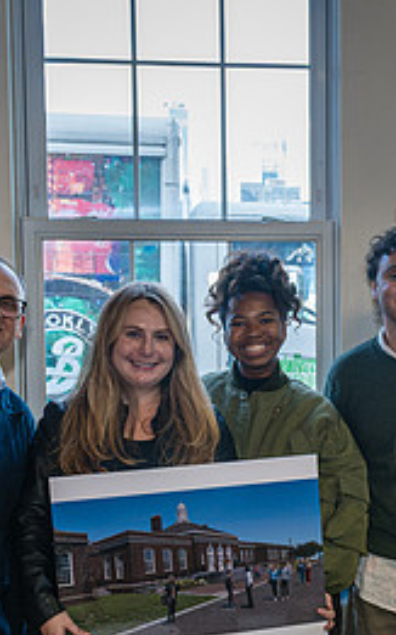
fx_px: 1123
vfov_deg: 31.3
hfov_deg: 19.6
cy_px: 424
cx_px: 371
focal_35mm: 65
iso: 1250
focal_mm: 24
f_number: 4.5
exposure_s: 1/640
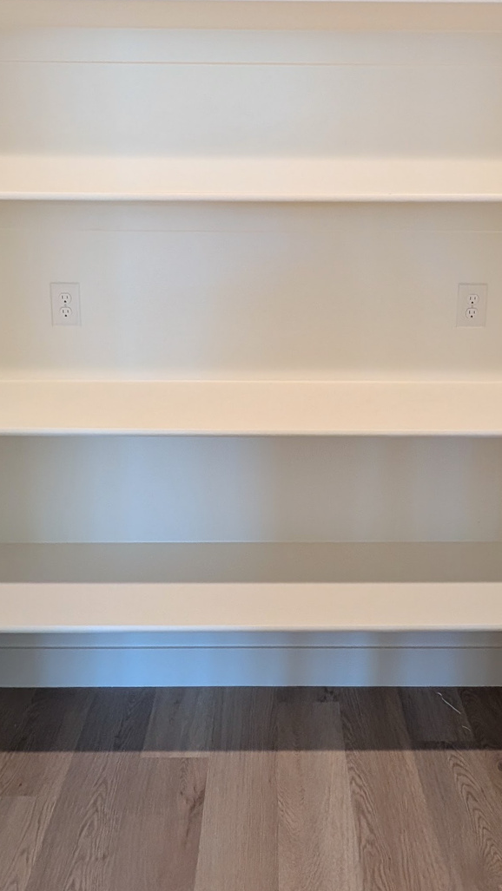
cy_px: 316
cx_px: 276
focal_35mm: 26
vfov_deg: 70.3
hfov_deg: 44.3
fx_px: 615
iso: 129
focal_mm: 2.02
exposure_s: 1/96.4
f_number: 1.7
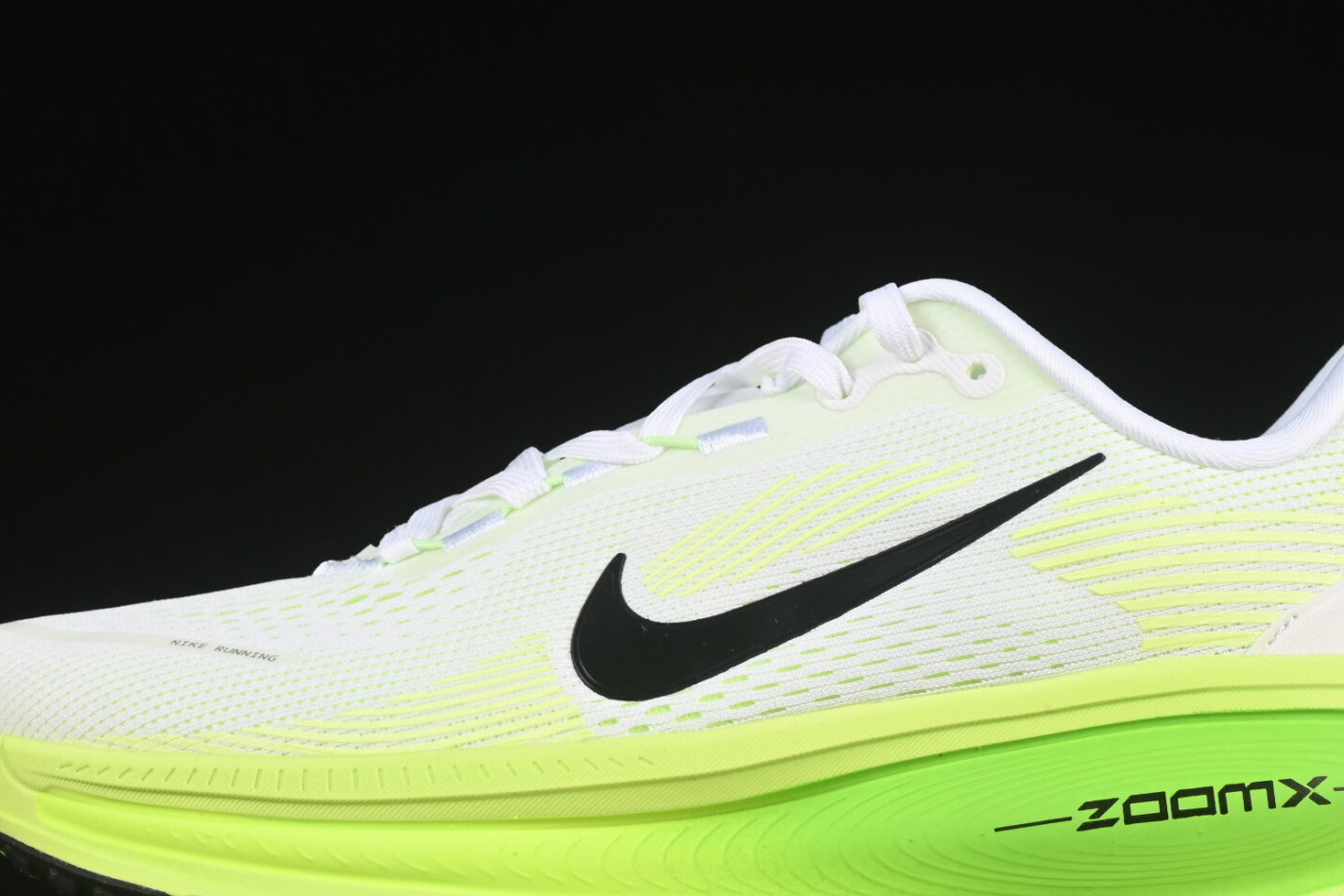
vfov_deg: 10.2
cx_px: 747
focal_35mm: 135
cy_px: 494
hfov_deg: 15.2
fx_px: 5040
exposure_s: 1/80
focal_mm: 50
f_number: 8
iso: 160
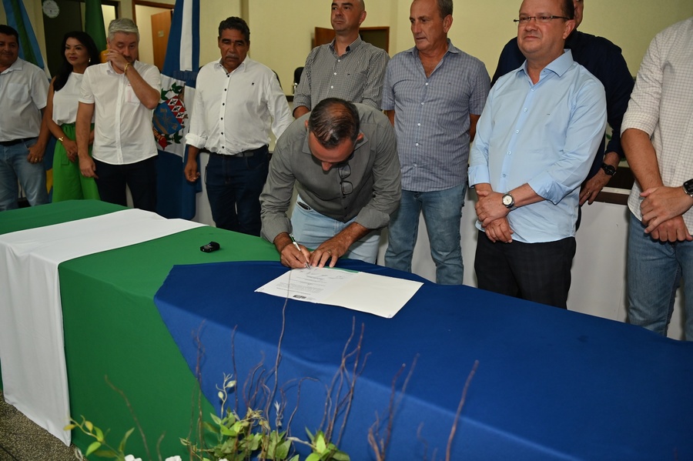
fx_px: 577
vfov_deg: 43.6
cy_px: 230
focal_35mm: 30
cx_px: 346
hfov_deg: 62.0
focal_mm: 30
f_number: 2.8
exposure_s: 1/200
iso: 1250
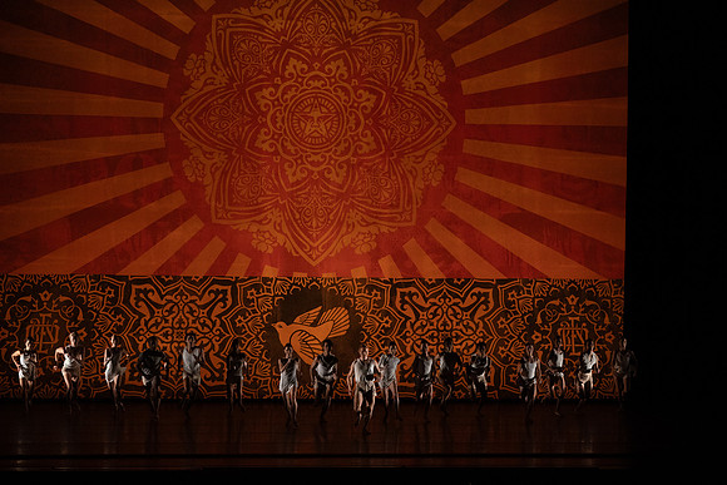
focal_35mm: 100
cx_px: 364
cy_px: 242
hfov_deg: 20.4
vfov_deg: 13.7
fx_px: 2020
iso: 6400
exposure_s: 1/400
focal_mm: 100
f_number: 6.3
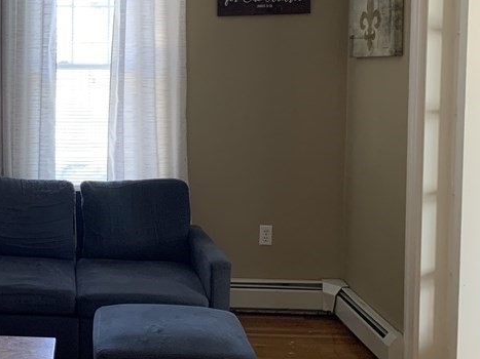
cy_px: 97
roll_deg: -1.1
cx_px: 11
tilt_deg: -4.0
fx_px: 790
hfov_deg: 31.5
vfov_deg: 25.4
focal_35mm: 57
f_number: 1.8
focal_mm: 4.25
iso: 100
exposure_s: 1/60
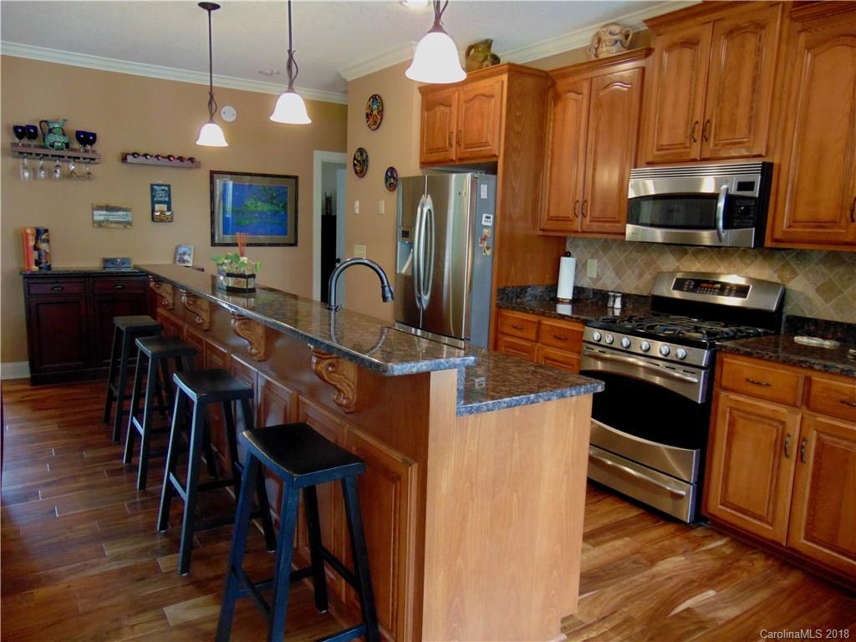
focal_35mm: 25
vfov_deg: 54.9
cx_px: 428
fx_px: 618
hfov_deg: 69.4
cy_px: 321
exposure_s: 1/20
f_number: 3
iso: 400
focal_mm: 4.5
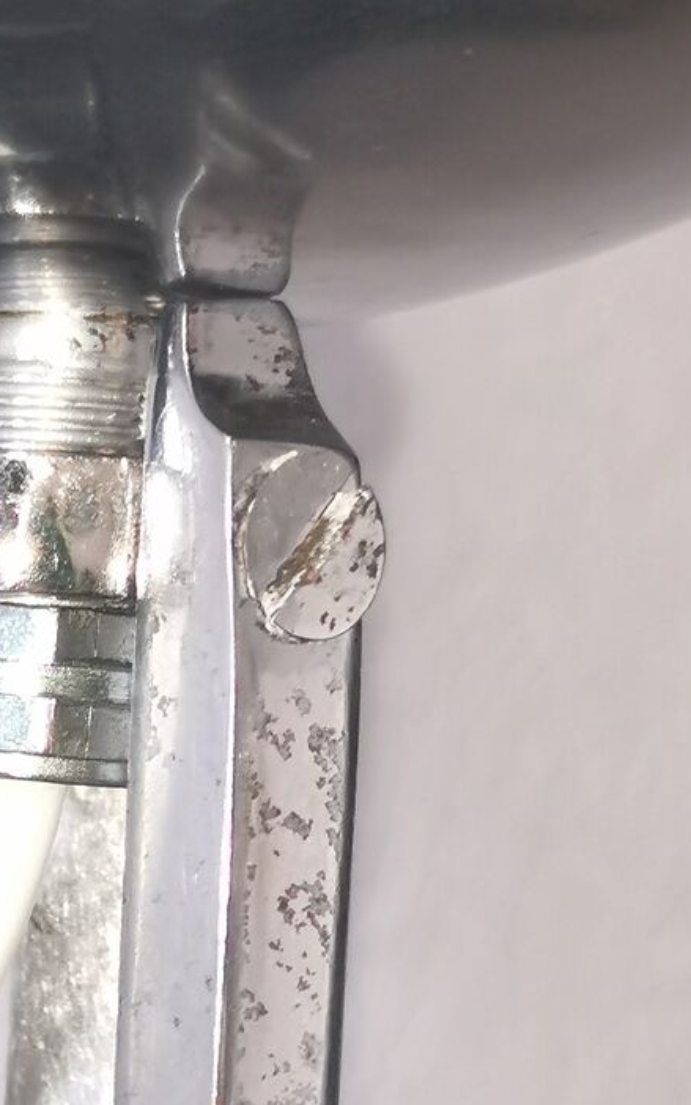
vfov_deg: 14.3
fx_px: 4367
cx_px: -98
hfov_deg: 9.0
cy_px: 894
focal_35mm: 145
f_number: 1.8
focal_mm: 5.58
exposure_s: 1/50
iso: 250
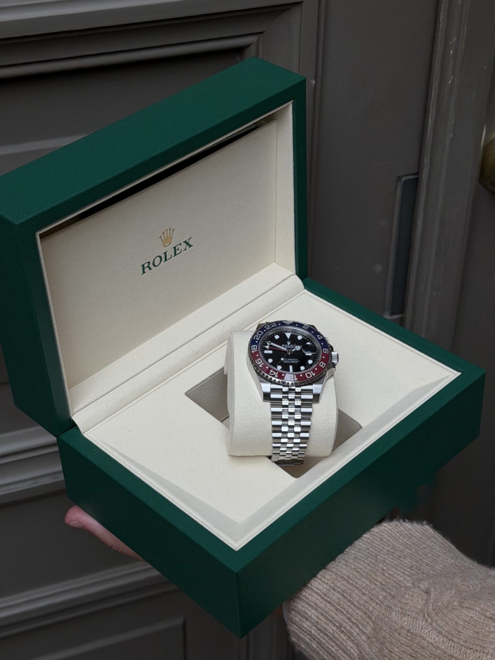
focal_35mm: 48
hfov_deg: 30.3
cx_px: 248
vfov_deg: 39.7
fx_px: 915
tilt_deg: -37.9
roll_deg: -1.2
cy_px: 330
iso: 64
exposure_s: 1/1575
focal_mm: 6.76
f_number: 1.78
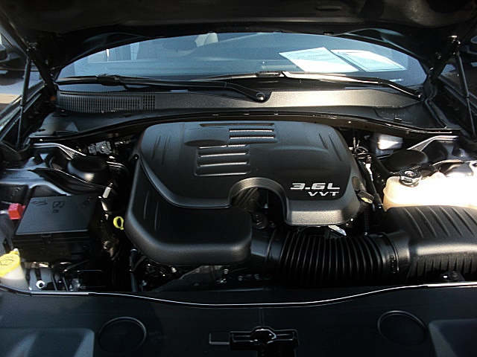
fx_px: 496
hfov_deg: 51.4
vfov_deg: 39.7
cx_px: 238
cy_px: 178
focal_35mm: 36
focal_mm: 6.3
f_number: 2.8
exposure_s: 1/100
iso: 100
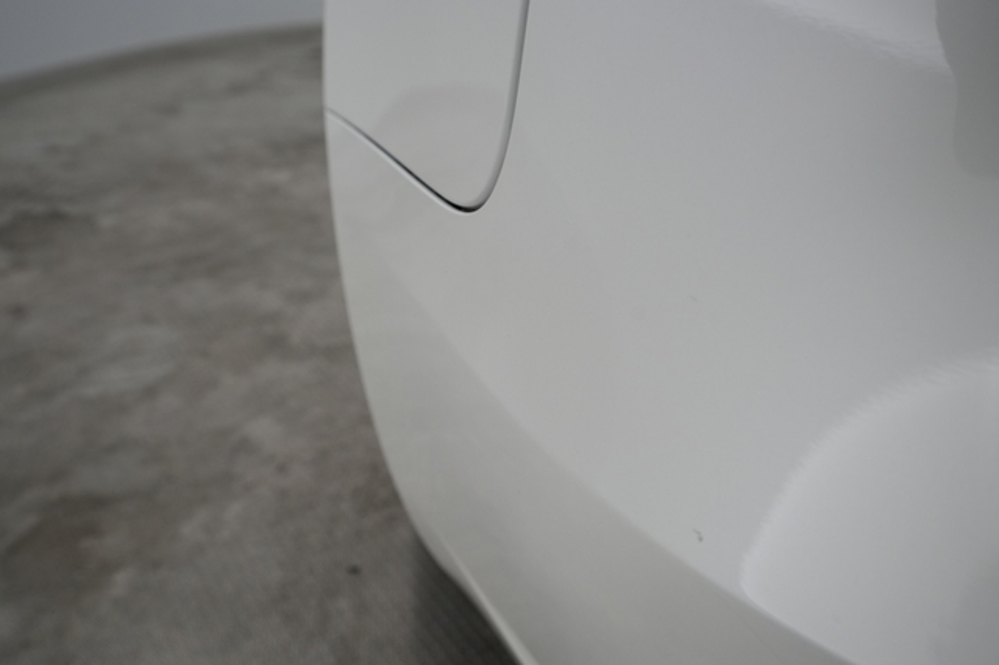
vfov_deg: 46.4
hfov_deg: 65.5
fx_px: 777
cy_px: 332
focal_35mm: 28
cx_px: 500
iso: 1250
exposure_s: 1/100
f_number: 5.6
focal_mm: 28
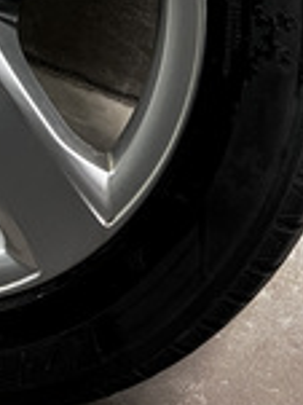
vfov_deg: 20.5
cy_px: -139
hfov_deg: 16.8
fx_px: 1005
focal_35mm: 86
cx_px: 9
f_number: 1.5
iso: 500
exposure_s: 1/33
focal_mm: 5.7
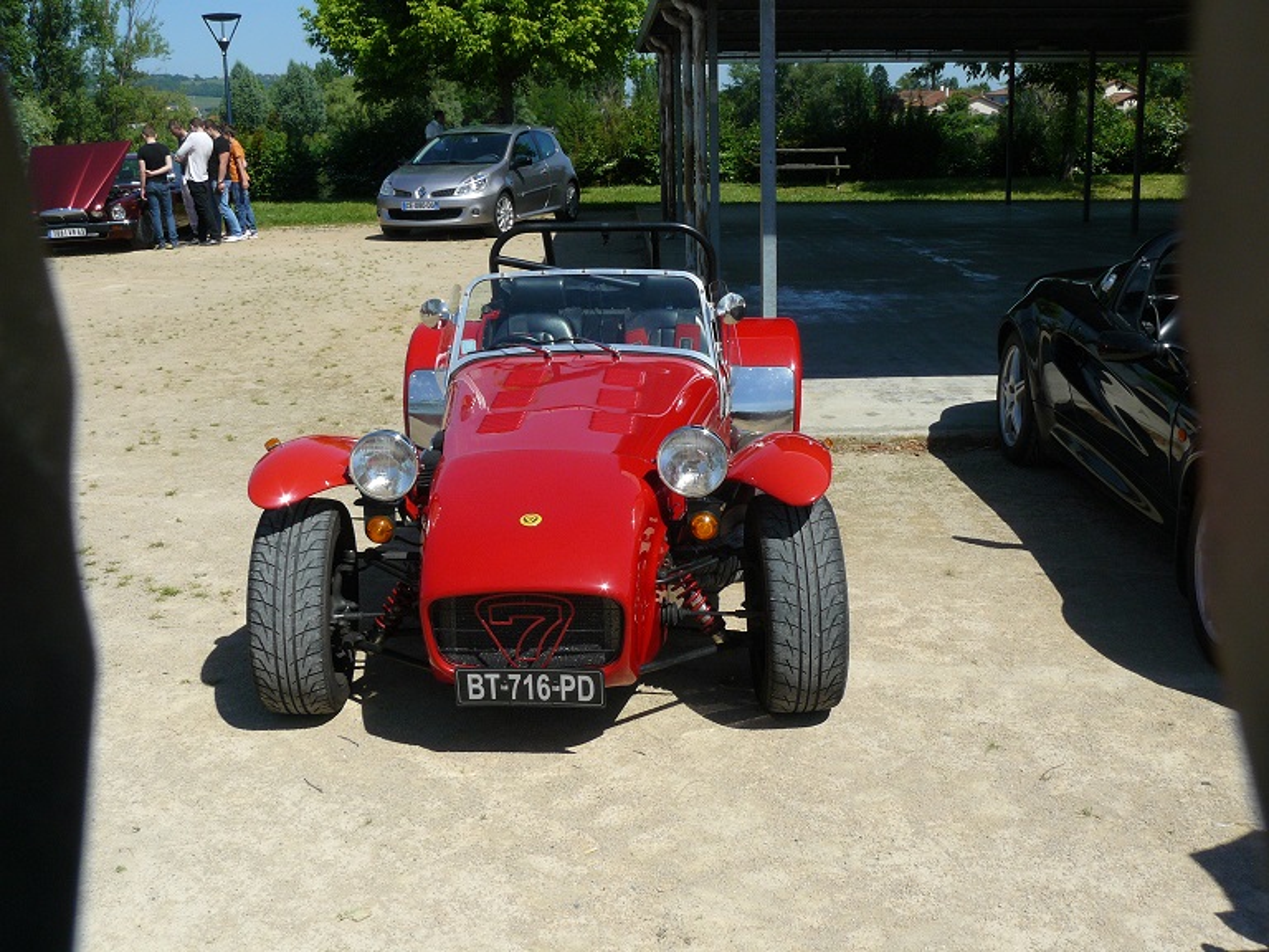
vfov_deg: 39.7
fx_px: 1320
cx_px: 634
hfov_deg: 51.4
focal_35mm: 36
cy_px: 476
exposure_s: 1/400
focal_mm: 6
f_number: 6.3
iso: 100
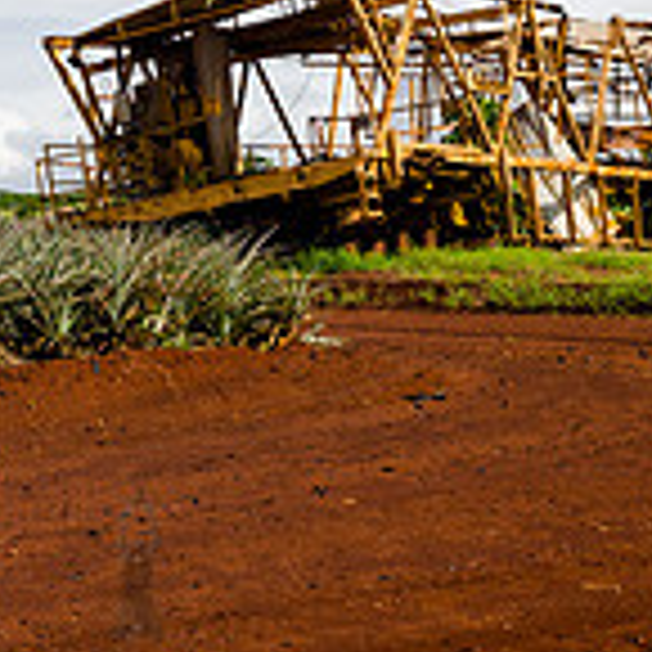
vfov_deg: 14.3
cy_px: 128
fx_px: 2578
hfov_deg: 14.3
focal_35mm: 121
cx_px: 135
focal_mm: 35
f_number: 13
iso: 640
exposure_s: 1/400
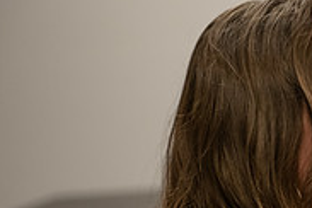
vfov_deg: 6.2
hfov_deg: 9.1
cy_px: 216
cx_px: 431
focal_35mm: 222
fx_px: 1924
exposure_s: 1/200
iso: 1000
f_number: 2.8
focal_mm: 70
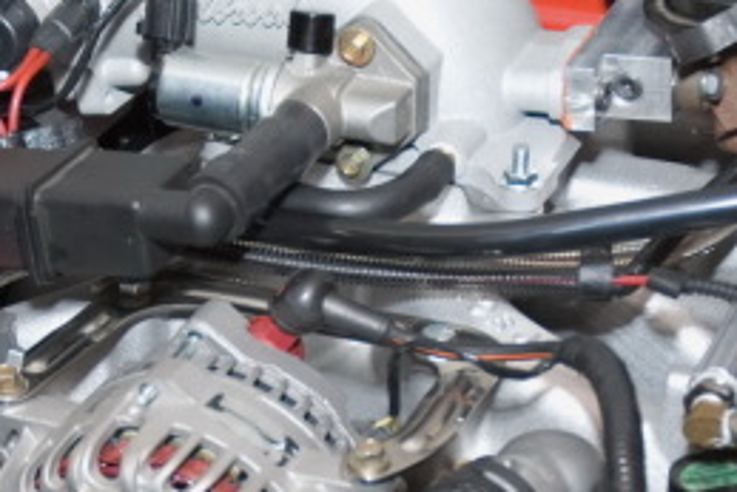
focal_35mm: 135
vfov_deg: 10.2
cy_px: 439
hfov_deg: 15.2
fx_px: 2756
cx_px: 256
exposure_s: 1/60
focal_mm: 29
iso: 100
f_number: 4
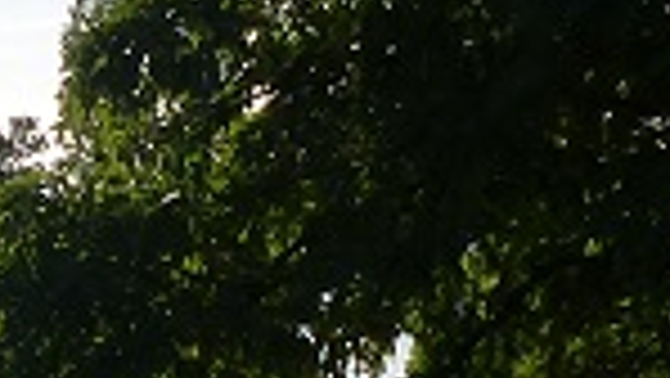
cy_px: 652
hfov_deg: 9.7
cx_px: -112
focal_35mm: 219
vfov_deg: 5.5
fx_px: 3893
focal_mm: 5.5
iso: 160
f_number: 4
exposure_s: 1/2000
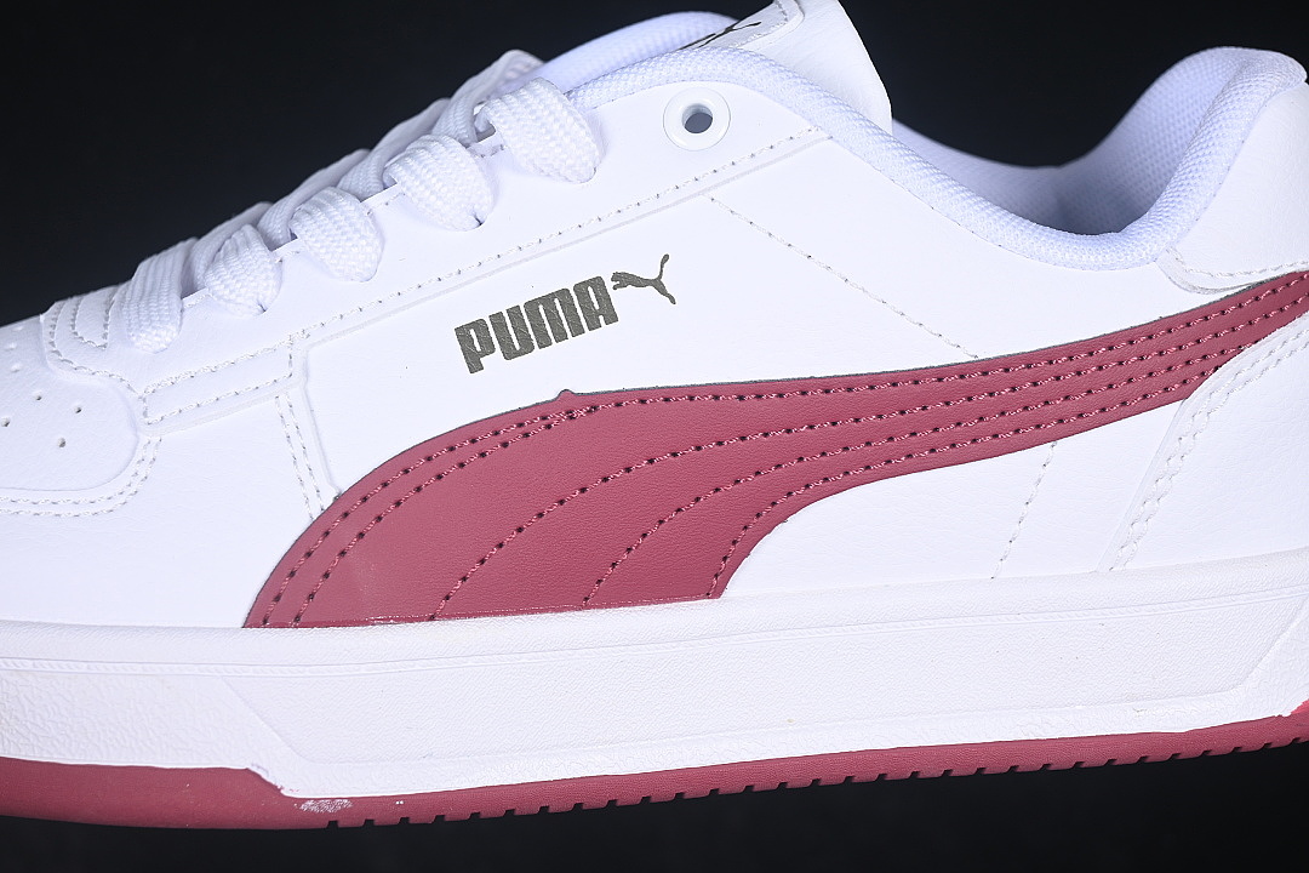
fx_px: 2727
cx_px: 654
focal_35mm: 75
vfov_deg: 18.2
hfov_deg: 27.0
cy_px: 436
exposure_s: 1/80
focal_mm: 50
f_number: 7.1
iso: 160
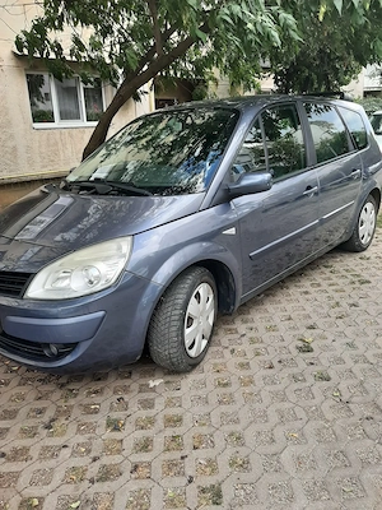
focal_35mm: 26
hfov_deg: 53.1
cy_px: 255
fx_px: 383
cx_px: 191
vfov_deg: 67.3
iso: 40
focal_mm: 3.93
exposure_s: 1/236
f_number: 1.7
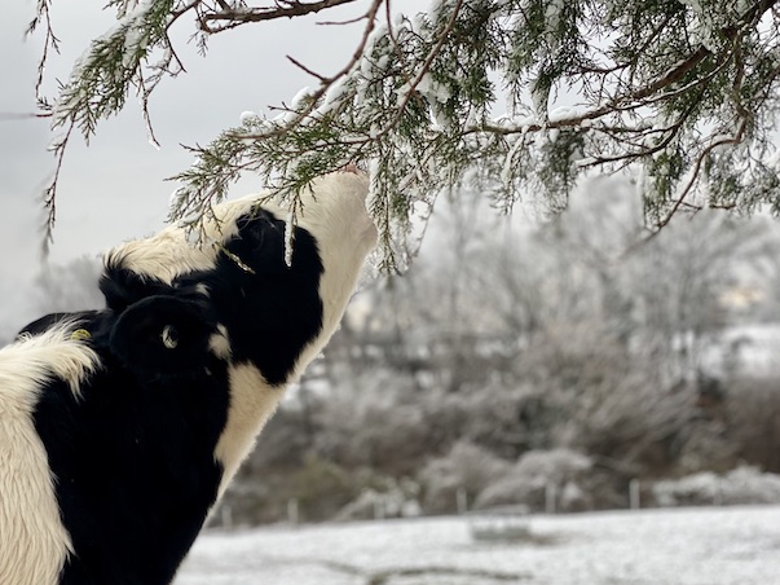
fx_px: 1554
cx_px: 281
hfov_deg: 28.0
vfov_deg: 21.3
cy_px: 283
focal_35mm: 69
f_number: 2
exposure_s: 1/213
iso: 20
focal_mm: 6
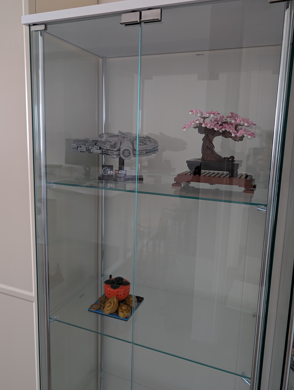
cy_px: 183
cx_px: 144
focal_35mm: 26
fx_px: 294
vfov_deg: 67.2
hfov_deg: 53.2
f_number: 1.68
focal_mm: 6.9
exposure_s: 1/23.8
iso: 274
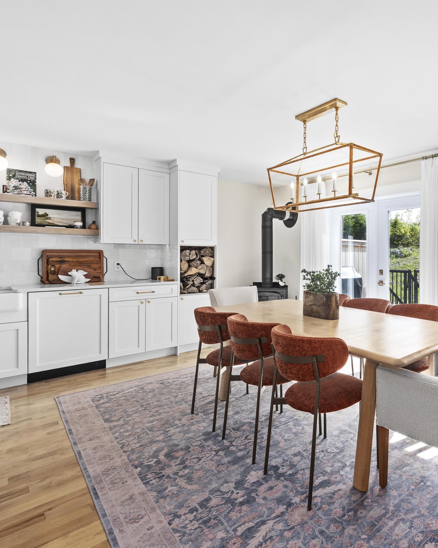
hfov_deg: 61.1
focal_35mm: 20
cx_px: 365
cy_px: 275
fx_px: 324
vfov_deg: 80.4
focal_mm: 14
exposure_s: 1/30
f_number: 11
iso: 400
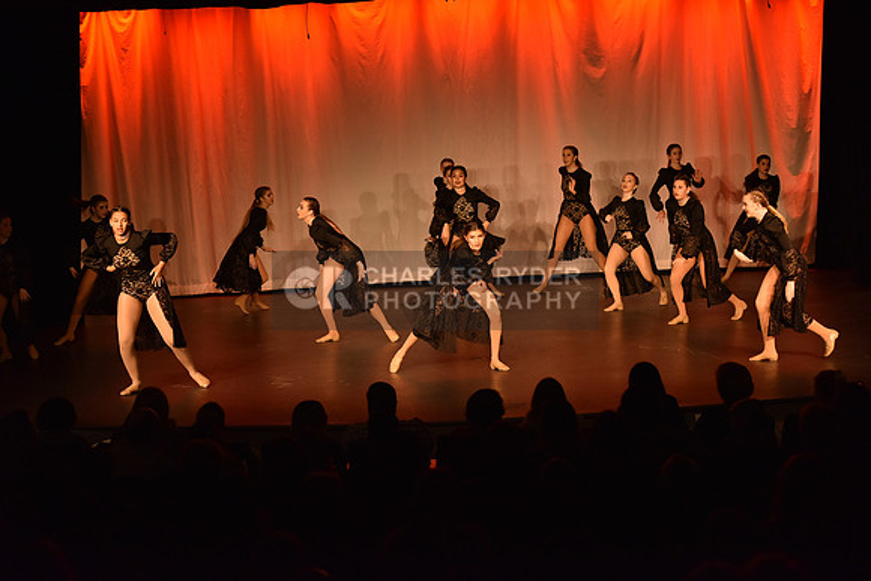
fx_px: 1936
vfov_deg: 17.1
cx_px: 436
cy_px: 290
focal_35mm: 80
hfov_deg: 25.4
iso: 2000
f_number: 4.5
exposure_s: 1/250
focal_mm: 80
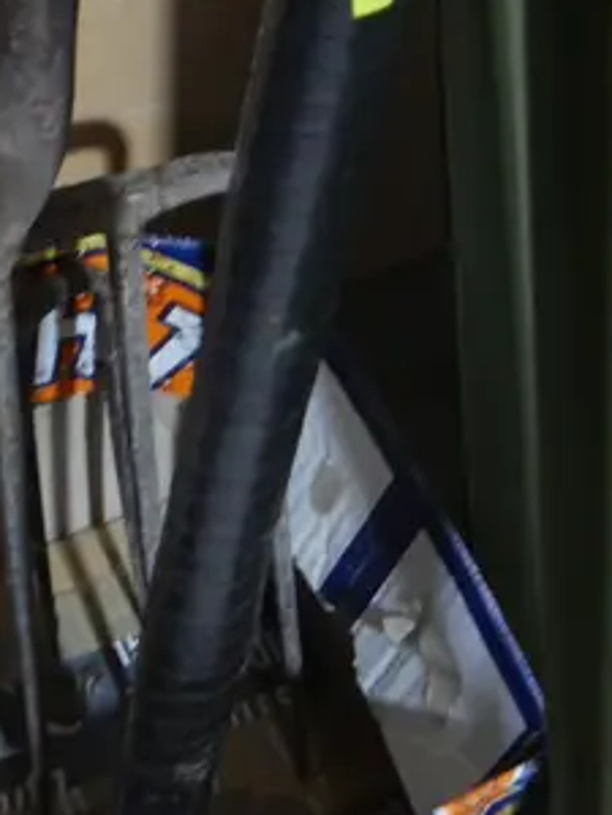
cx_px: -242
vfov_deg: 15.4
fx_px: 2734
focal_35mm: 116
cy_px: -467
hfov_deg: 12.3
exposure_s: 1/60
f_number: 4
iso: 1000
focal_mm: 17
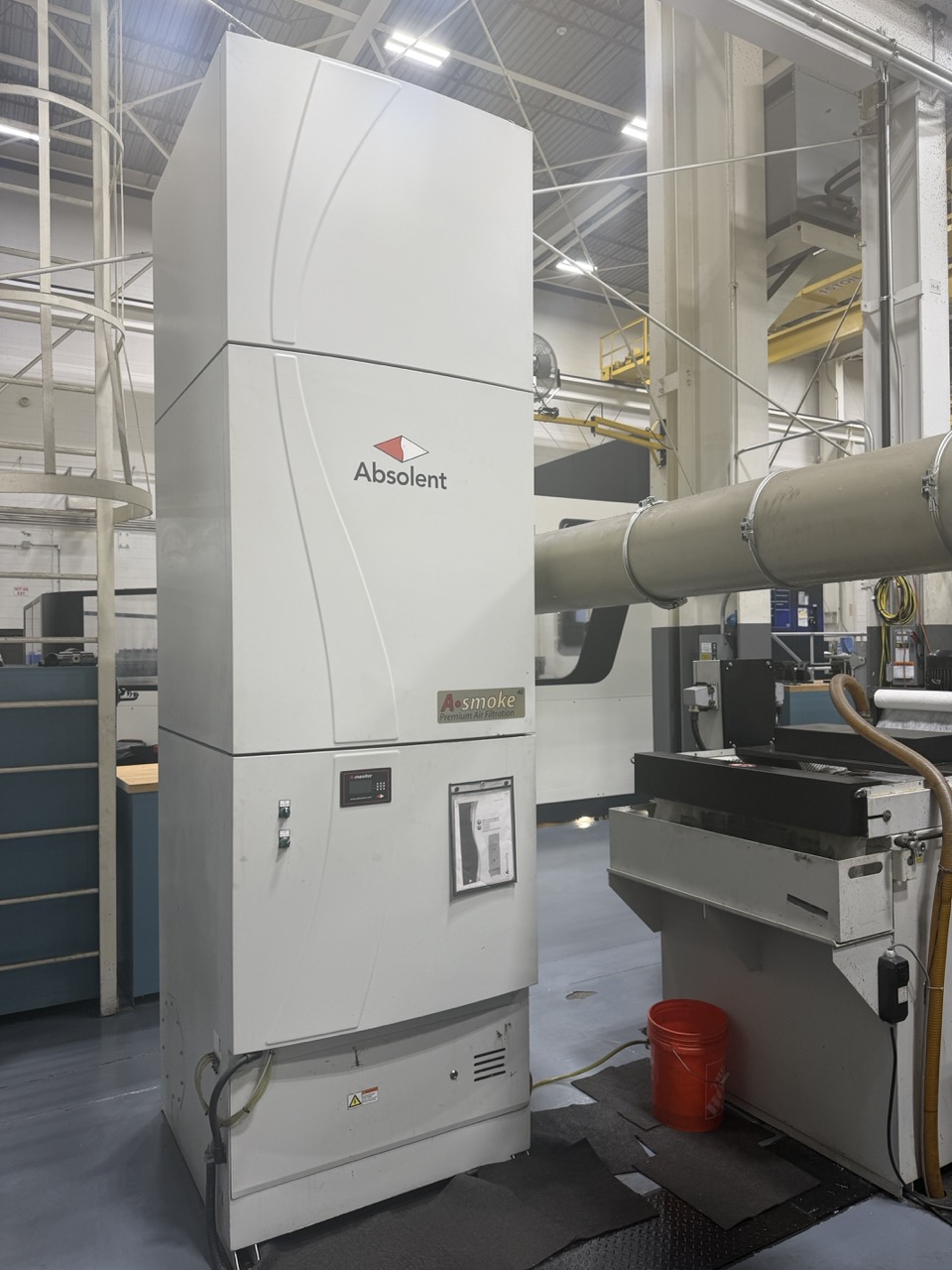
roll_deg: +0.8
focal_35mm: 24
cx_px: 476
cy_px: 635
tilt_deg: -0.1
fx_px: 880
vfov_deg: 71.6
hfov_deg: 56.8
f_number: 1.78
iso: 80
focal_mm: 6.76
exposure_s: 1/111
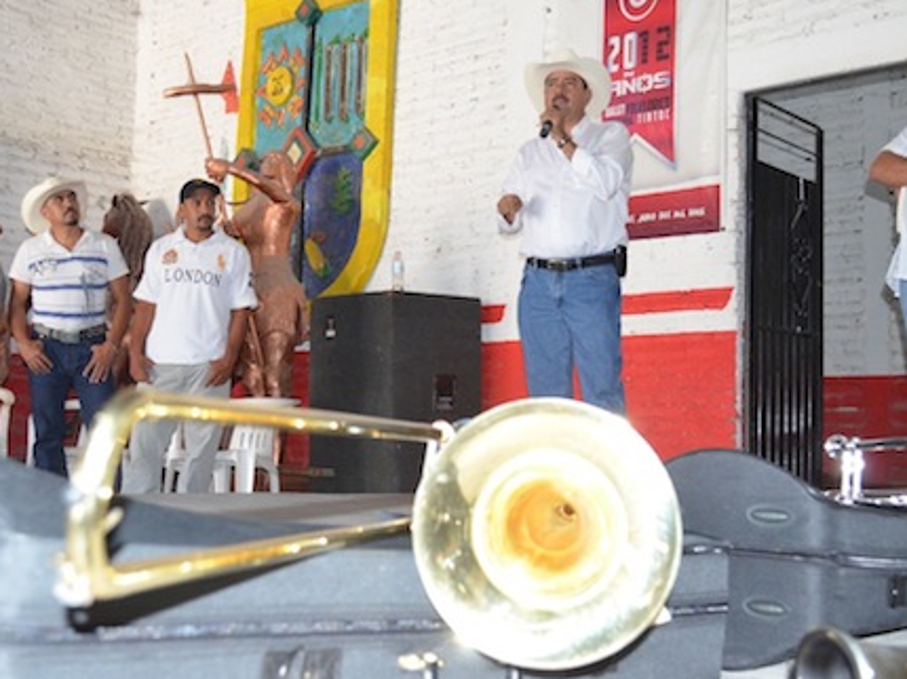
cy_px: 334
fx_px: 1272
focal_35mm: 49
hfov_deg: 39.2
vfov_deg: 29.9
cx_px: 384
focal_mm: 29
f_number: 5
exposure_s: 1/100
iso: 2000
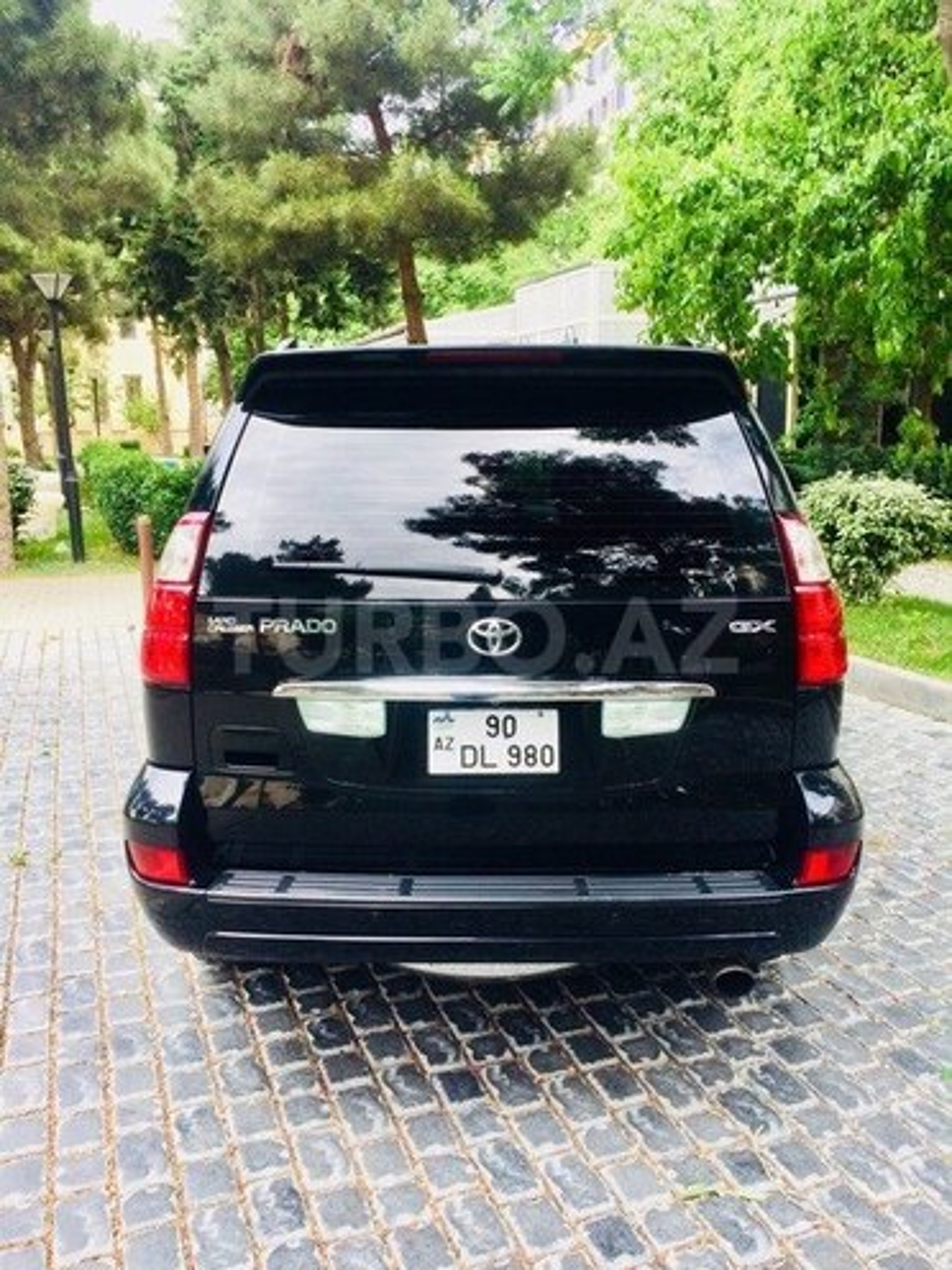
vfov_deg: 61.7
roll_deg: +2.5
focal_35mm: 29
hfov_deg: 48.2
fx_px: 1063
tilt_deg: -10.5
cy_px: 635
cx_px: 476
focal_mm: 4.15
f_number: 2.2
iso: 32
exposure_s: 1/318
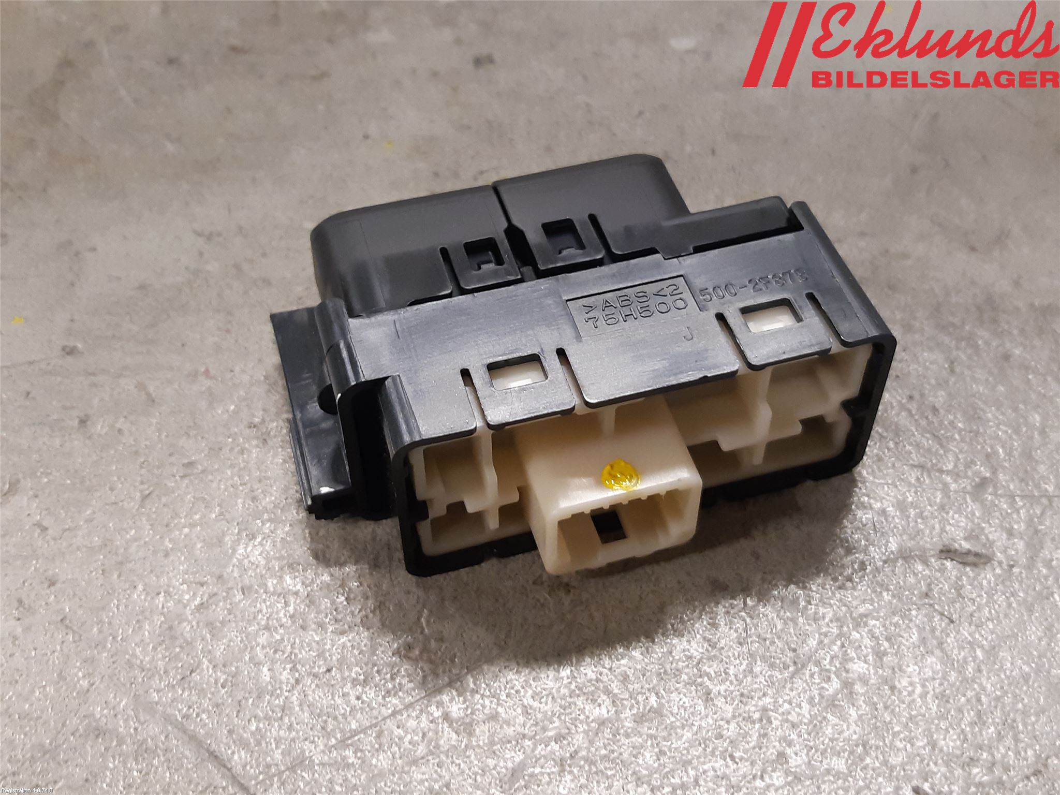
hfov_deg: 67.3
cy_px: 398
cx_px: 530
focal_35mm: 26
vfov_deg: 53.1
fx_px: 796
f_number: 1.7
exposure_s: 1/50
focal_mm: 3.93
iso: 200
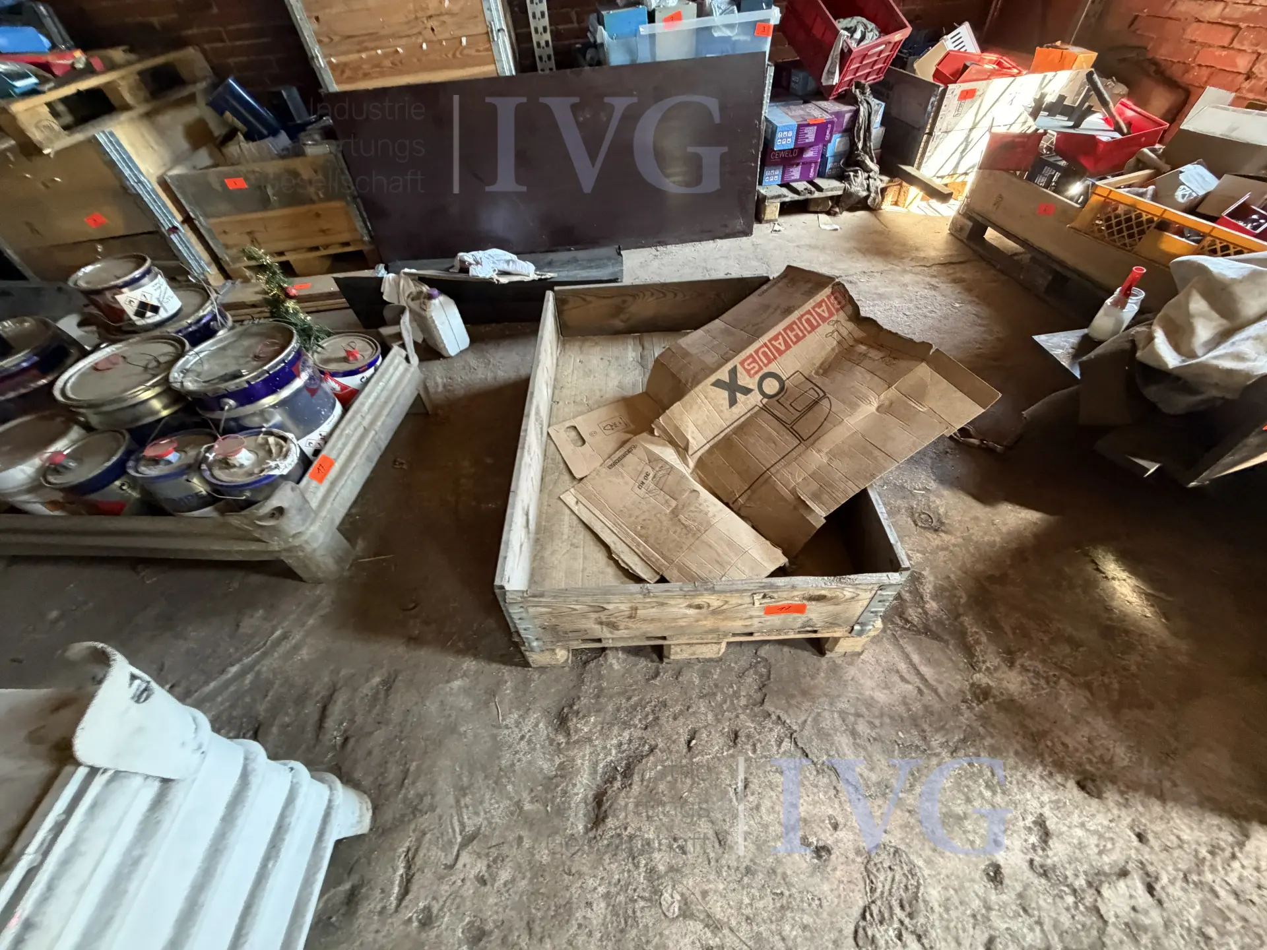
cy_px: 475
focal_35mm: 14
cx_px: 634
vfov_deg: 85.7
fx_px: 512
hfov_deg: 102.1
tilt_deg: -46.6
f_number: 2.2
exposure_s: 1/60
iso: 500
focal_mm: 2.22
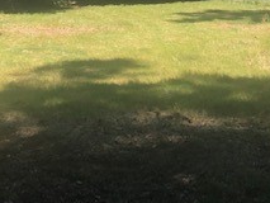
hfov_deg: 23.3
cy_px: -91
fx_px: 656
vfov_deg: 16.2
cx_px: 141
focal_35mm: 84
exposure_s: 1/857
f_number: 1.8
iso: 20
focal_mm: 3.99
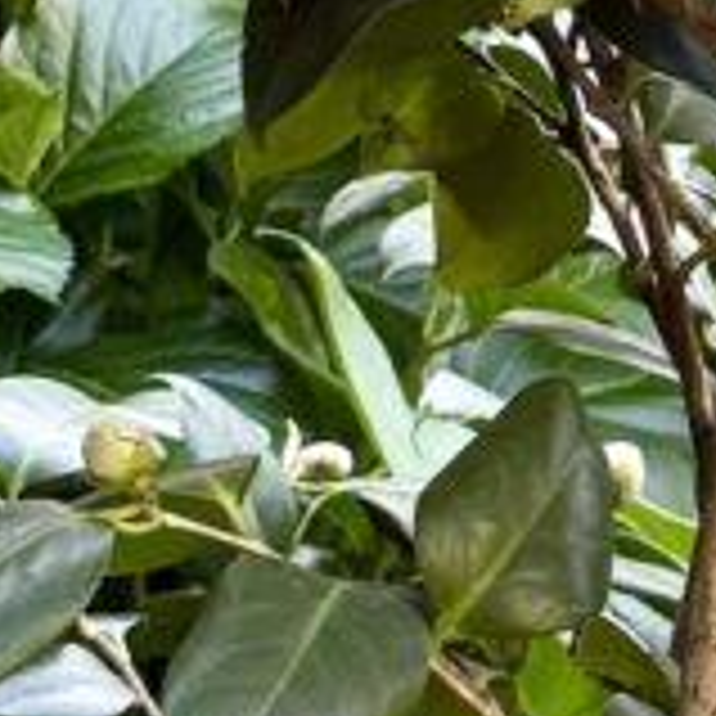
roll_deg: -0.2
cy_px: 423
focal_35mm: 273
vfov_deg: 6.4
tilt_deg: -12.4
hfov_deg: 6.3
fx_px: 6389
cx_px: 1180
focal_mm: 6.76
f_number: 1.78
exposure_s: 1/115
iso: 100
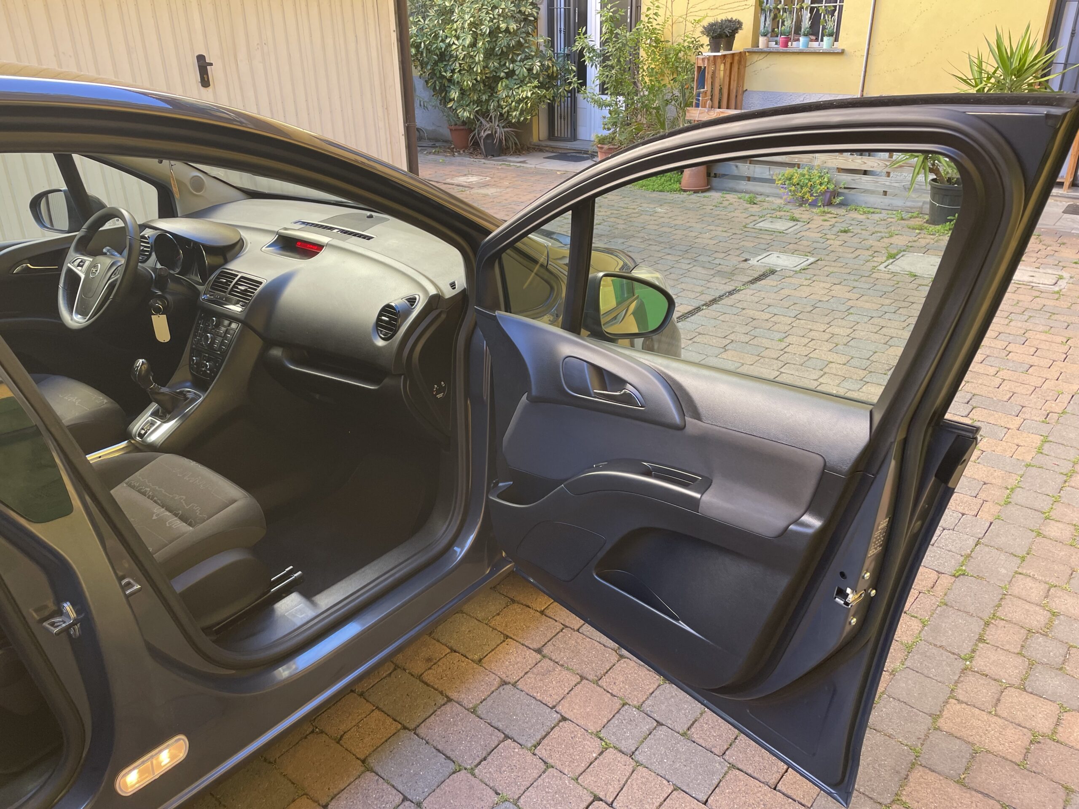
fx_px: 810
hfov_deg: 67.3
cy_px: 404
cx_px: 540
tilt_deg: -24.5
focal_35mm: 26
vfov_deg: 53.1
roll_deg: +1.3
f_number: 1.6
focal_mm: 4.2
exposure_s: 1/121
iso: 64
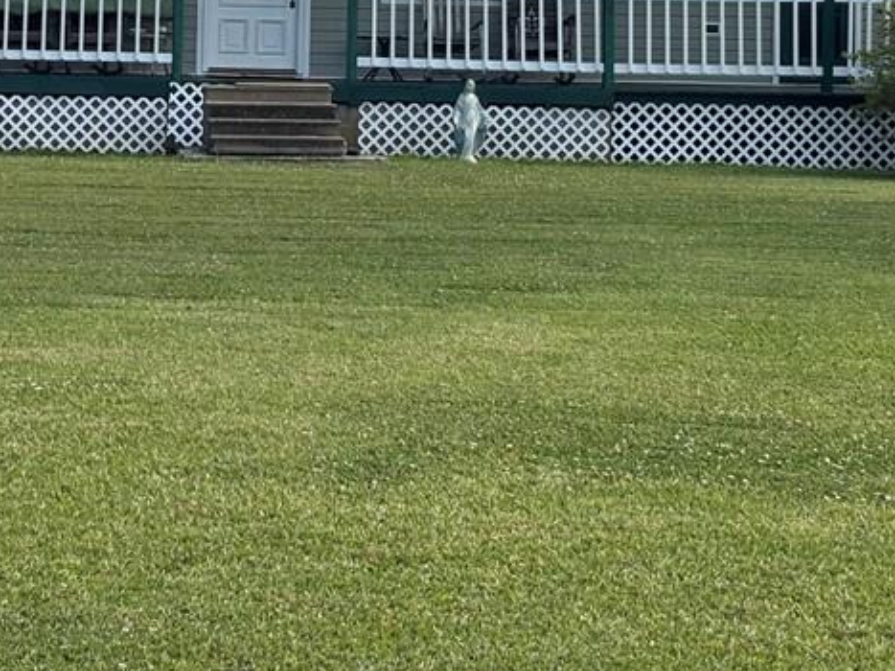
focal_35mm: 114
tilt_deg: +1.1
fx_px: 2947
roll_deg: -2.2
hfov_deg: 17.1
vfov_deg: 12.8
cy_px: -44
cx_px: 172
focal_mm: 5.96
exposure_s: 1/1984
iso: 40
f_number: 1.6
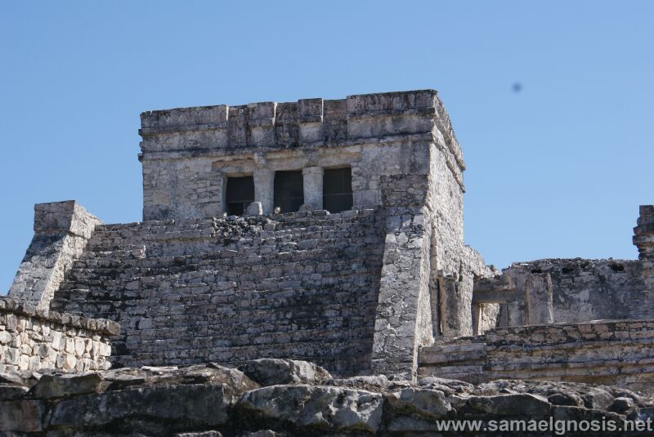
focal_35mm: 105
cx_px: 327
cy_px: 218
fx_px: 1909
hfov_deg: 19.4
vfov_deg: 13.1
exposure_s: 1/160
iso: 100
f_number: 10
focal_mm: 70
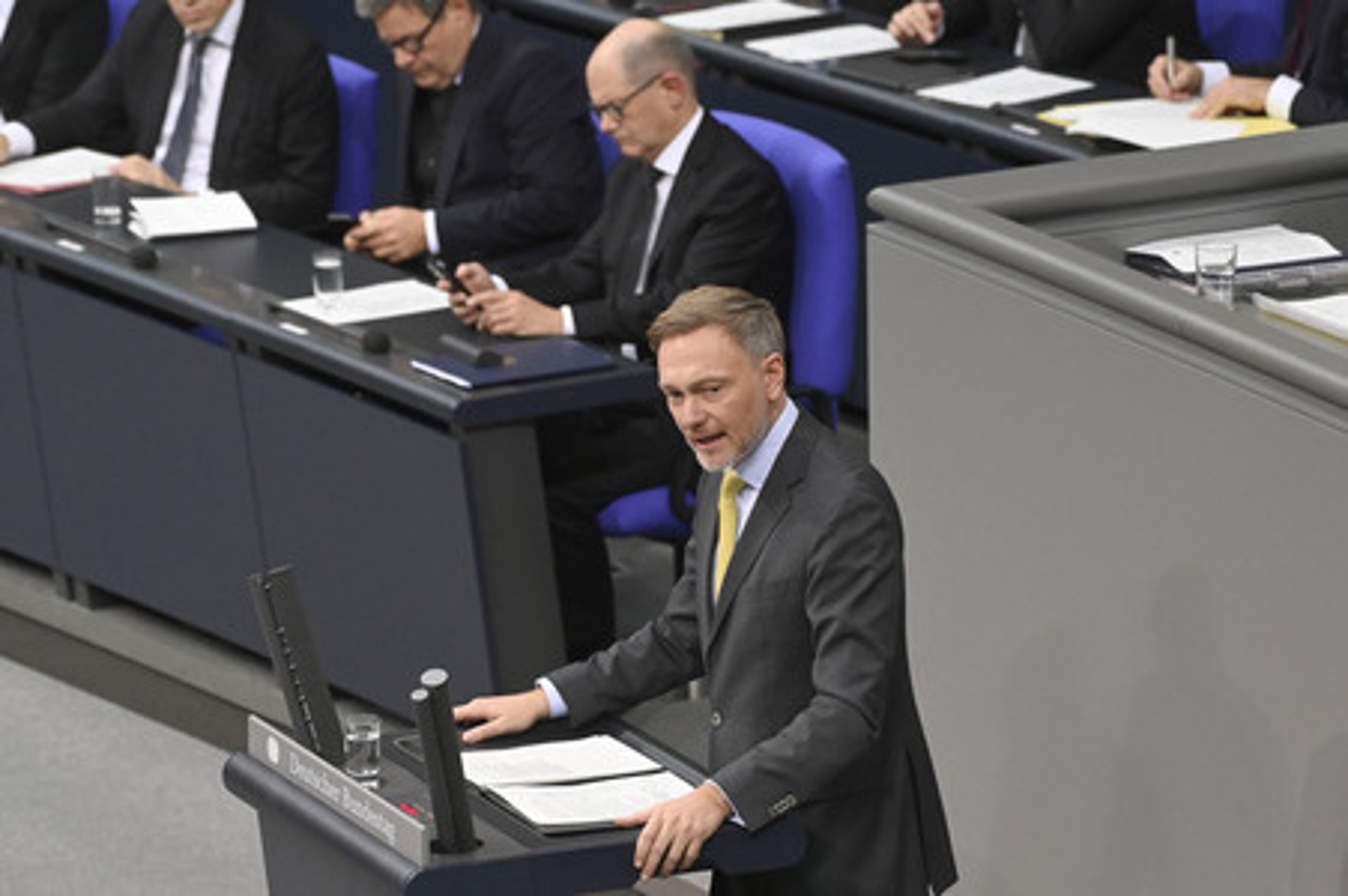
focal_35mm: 230
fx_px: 8606
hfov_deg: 9.0
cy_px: 448
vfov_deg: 6.0
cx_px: 674
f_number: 5.6
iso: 10000
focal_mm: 230
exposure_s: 1/400
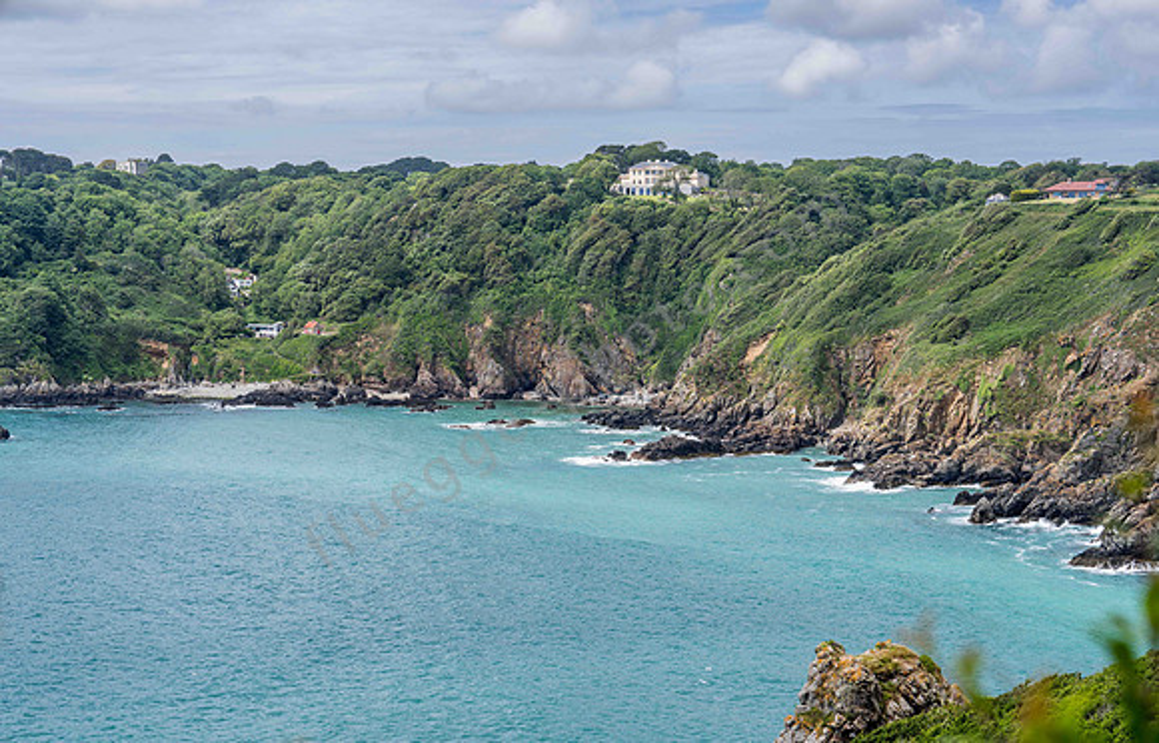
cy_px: 387
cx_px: 580
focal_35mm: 71
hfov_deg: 28.8
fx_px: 2254
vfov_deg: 18.7
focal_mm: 70
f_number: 6.3
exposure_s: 1/400
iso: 125
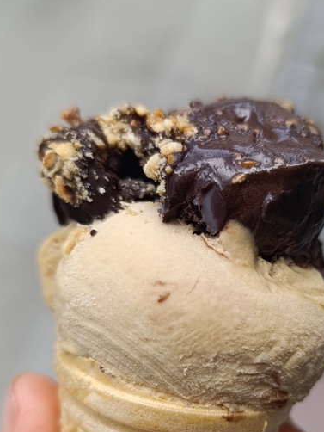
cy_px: 281
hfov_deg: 34.1
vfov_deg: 44.3
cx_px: 216
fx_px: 524
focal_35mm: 42
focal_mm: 6.14
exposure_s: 1/194
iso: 50
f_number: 1.6
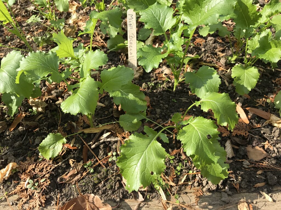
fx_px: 227
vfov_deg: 49.7
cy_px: 105
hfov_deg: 63.4
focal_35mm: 28
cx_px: 140
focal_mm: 3.99
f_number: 1.8
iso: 20
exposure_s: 1/1041
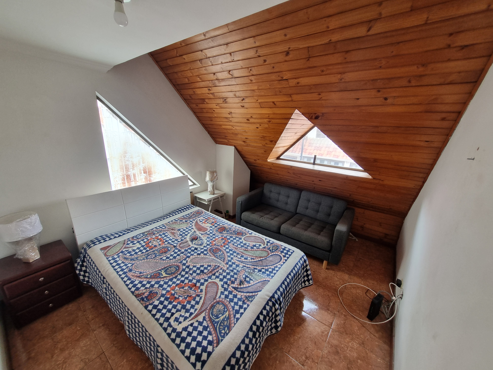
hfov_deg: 106.2
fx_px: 185
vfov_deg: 89.9
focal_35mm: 13
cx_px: 246
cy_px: 185
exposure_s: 1/60
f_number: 2.2
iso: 100
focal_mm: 1.74
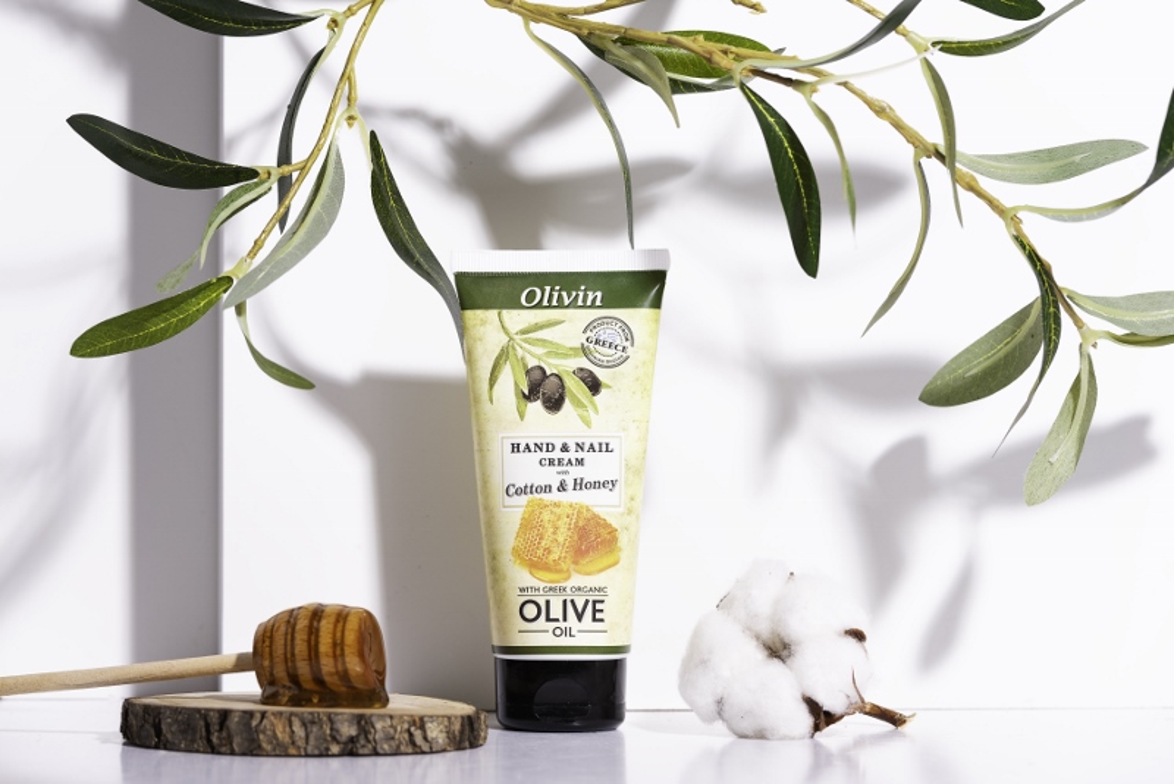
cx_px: 587
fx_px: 3915
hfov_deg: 17.1
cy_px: 392
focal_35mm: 120
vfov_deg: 11.4
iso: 100
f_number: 8
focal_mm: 120
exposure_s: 1/640
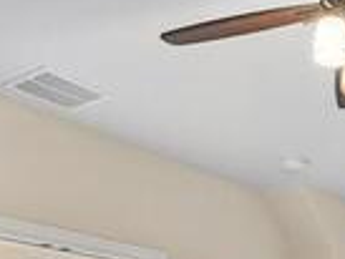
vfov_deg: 19.5
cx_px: 380
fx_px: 628
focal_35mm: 63
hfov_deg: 28.0
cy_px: 417
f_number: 8
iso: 400
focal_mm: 14
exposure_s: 1/3.33
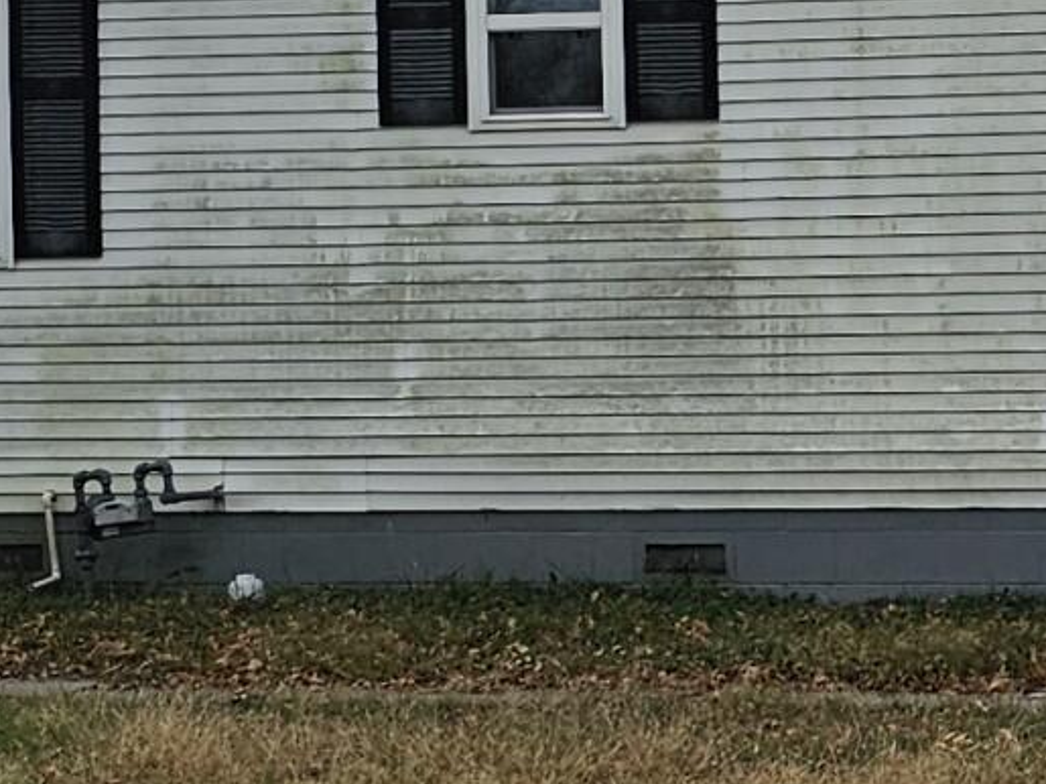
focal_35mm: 134
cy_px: 215
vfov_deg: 11.0
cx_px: 1121
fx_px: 4048
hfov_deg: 14.4
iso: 20
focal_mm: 6.3
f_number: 1.7
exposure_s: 1/2000
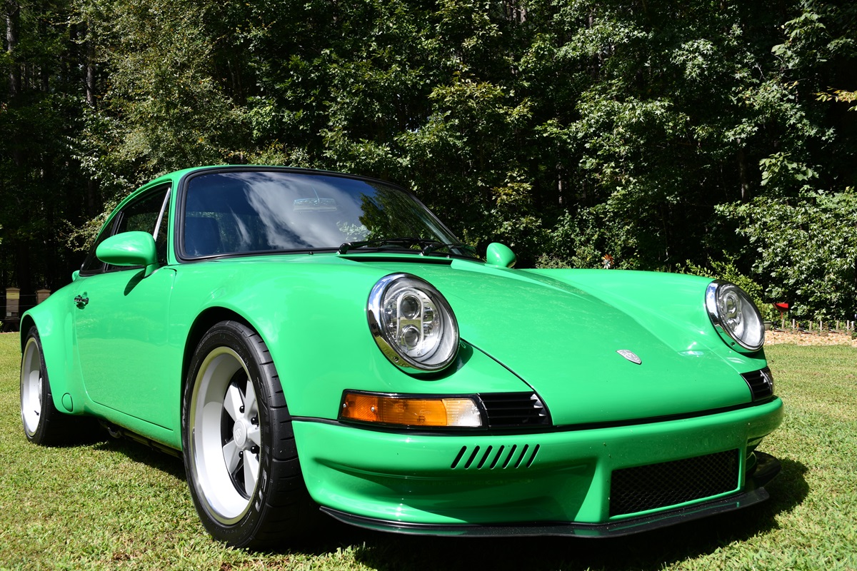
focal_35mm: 36
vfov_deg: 36.9
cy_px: 286
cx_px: 428
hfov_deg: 53.1
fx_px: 857
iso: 100
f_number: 8
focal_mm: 24
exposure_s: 1/250
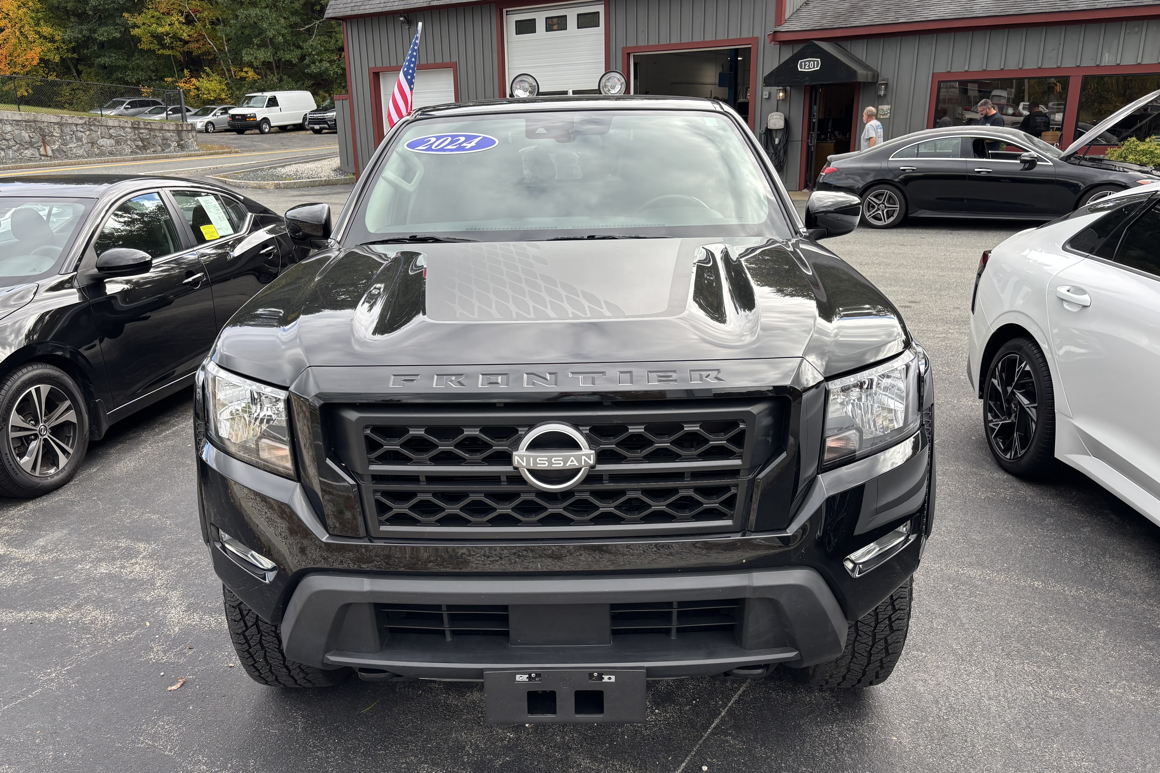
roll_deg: +1.1
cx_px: 567
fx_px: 902
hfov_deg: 65.5
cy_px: 428
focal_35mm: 28
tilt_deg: -17.6
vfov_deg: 46.3
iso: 50
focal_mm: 5.96
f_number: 1.6
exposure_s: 1/722
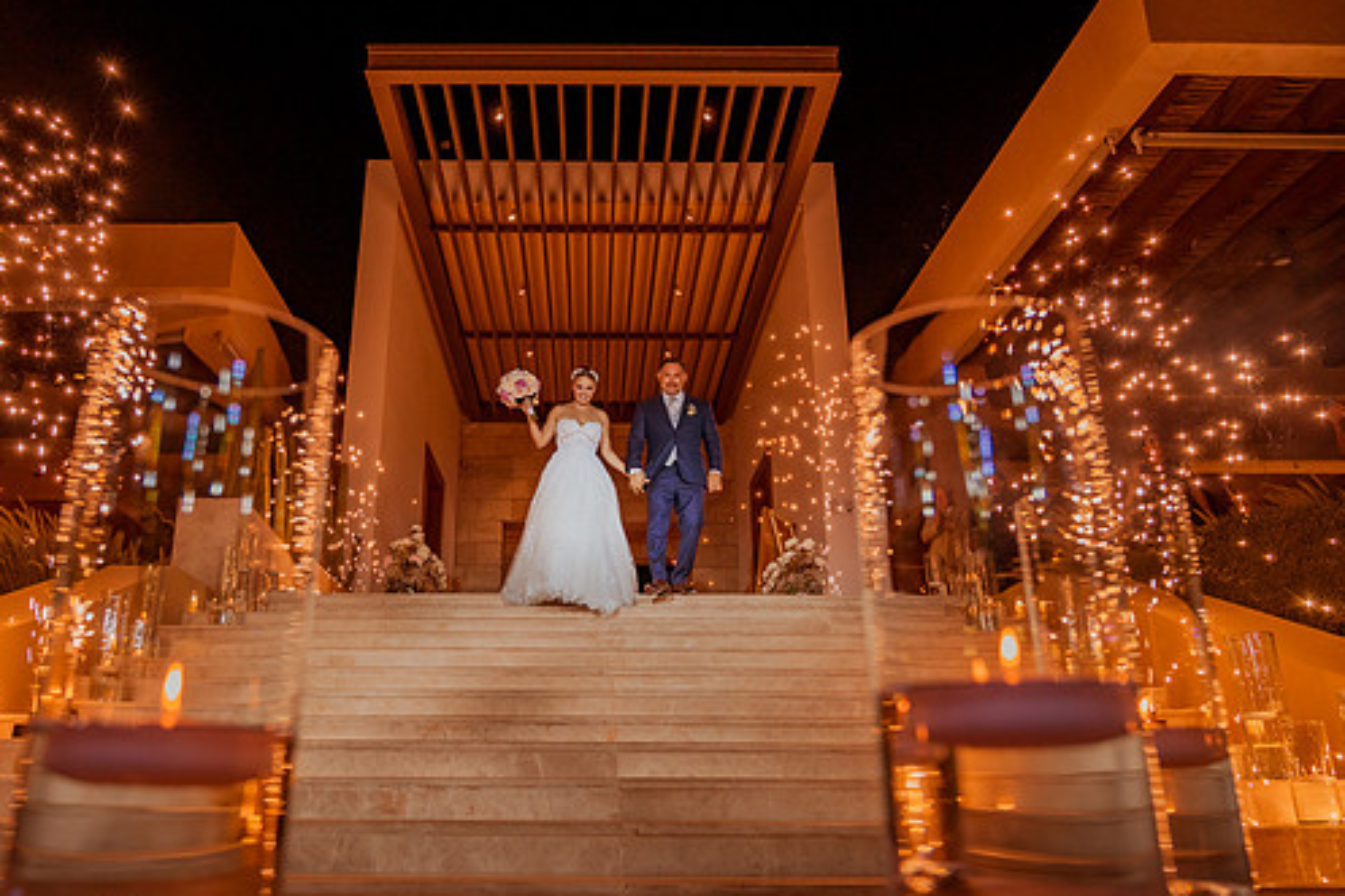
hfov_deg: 65.3
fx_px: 1046
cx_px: 598
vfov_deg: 46.4
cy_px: 441
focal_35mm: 28
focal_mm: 24
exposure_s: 1/400
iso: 1250
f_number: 4
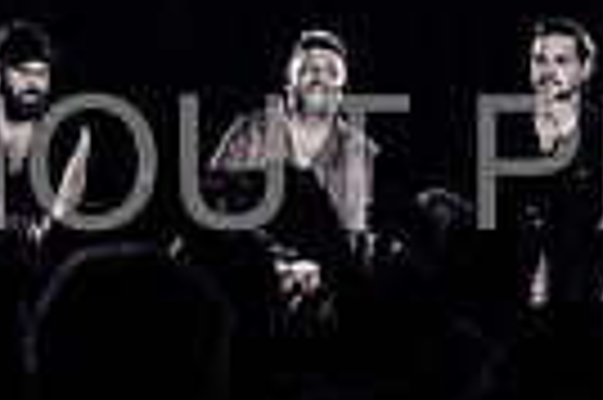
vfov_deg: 4.5
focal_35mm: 304
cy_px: 164
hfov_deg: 6.8
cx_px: 526
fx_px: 5086
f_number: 3.5
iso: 1000
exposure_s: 1/160
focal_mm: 70
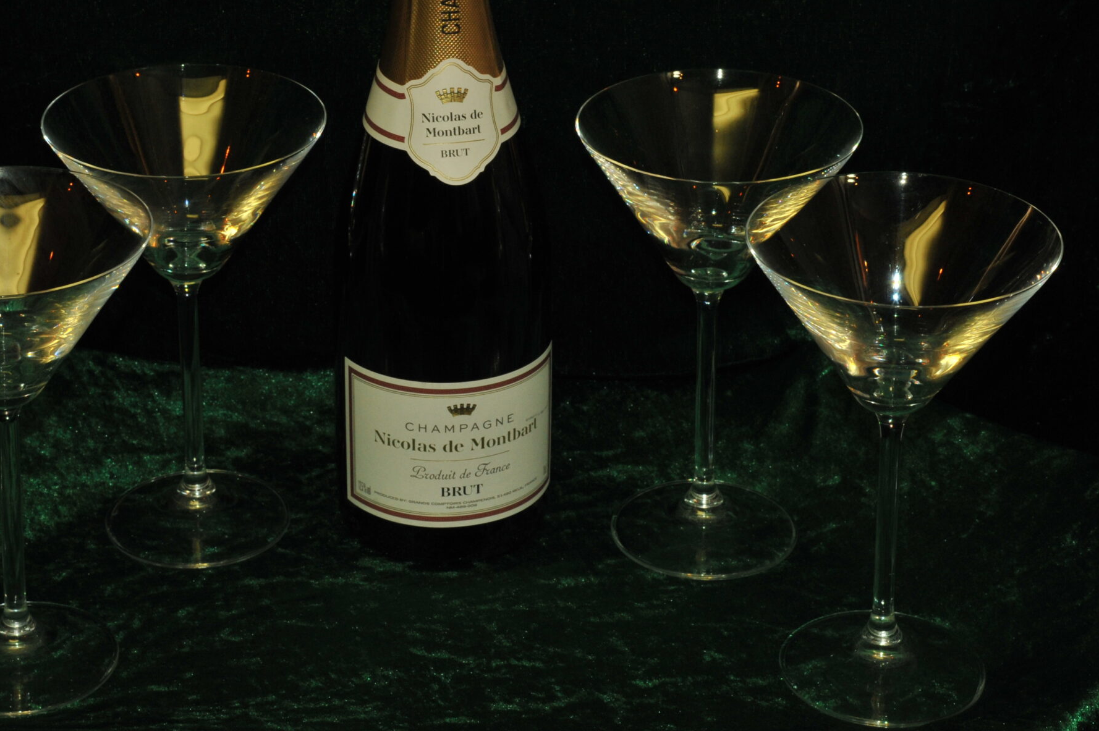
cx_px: 434
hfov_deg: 18.9
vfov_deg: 12.6
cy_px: 239
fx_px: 3295
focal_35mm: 108
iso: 1250
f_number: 14
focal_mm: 75
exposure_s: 1/60
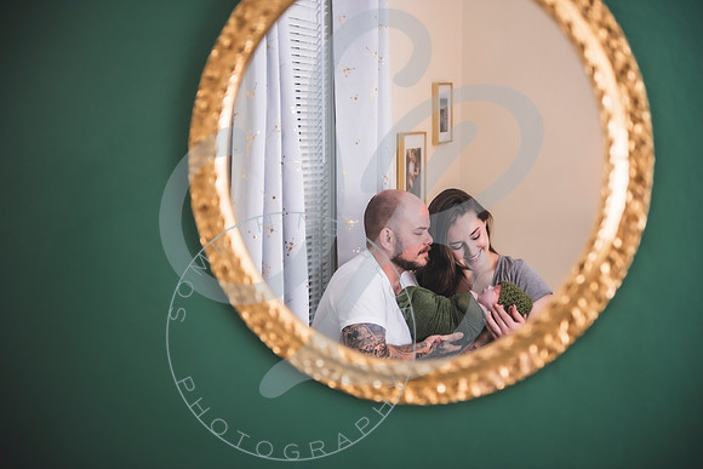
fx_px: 1100
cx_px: 353
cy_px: 234
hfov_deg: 35.4
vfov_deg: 24.1
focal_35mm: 56
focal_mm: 56
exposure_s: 1/160
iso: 640
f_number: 2.8
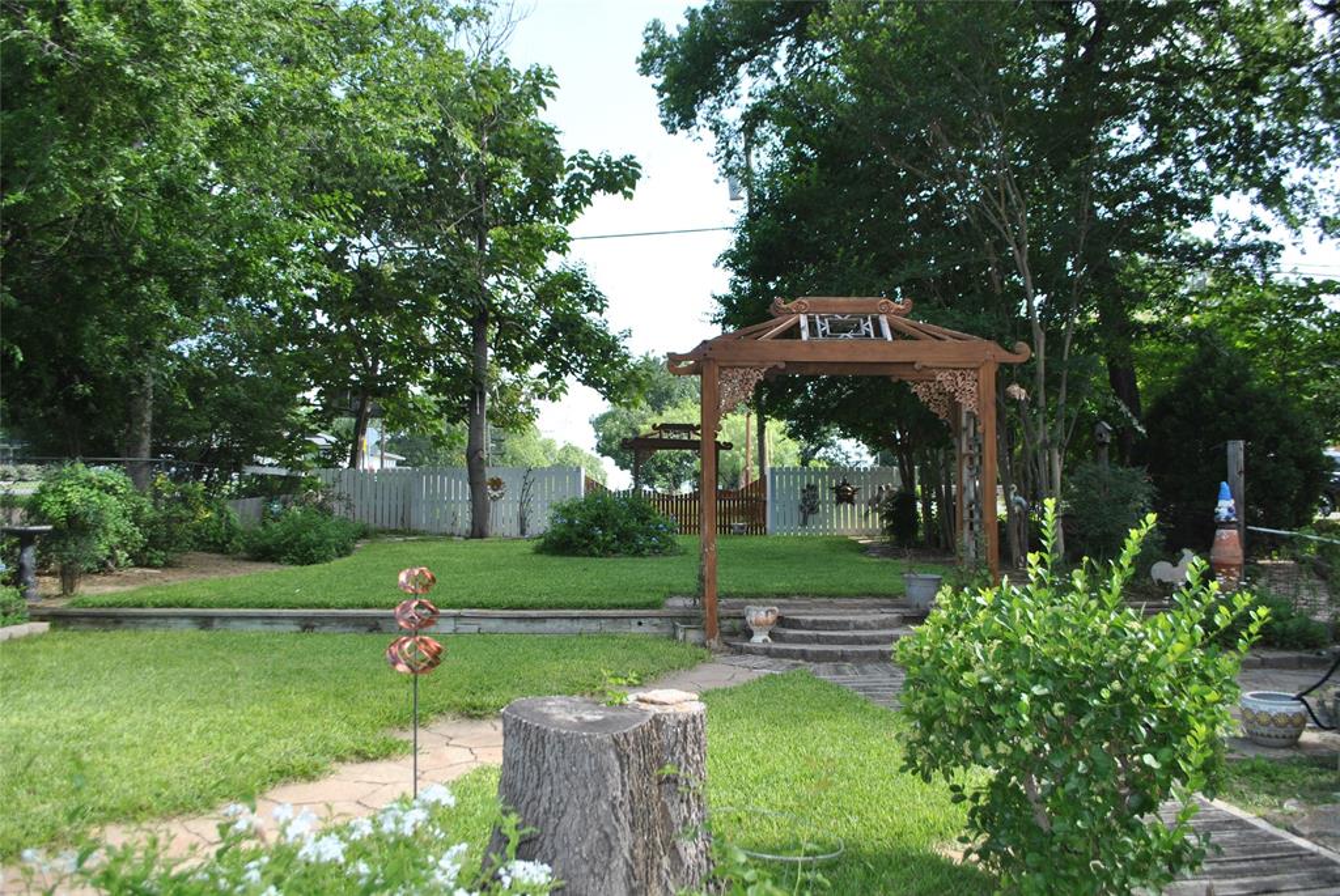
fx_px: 1006
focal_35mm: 27
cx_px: 670
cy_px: 448
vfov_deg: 48.0
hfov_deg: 67.3
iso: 100
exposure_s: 1/200
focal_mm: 18
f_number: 4
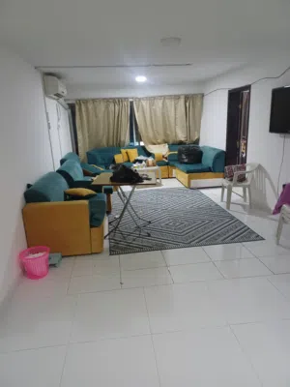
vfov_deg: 69.4
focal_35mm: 25
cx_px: 145
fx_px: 279
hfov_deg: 54.9
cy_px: 194
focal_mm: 4.6
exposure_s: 1/25
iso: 800
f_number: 1.8
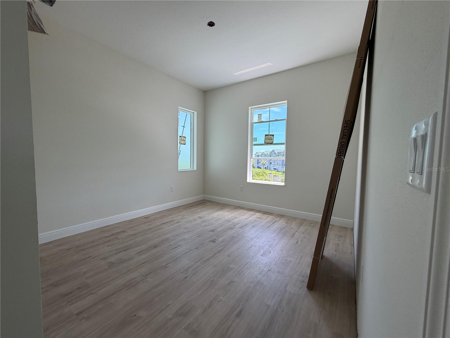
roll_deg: -0.5
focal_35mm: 14
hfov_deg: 102.1
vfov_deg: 85.7
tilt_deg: -1.6
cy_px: 169
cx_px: 225
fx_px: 182
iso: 50
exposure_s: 1/158
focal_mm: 2.22
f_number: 2.2
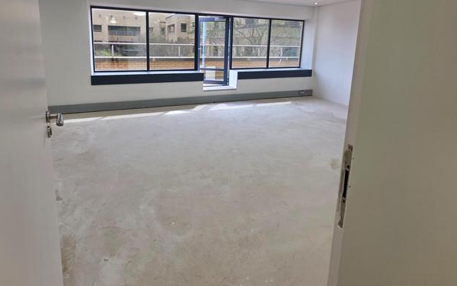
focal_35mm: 18
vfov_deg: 62.4
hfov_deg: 90.8
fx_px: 224
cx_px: 207
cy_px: 82
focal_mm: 2.2
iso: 40
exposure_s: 1/100
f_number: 1.9
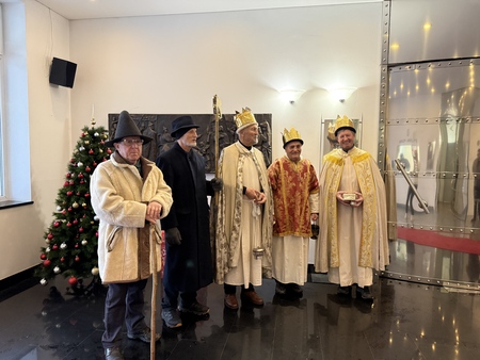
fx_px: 333
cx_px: 240
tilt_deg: -4.1
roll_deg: +0.2
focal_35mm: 24
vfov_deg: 56.9
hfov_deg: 71.6
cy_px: 180
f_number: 1.78
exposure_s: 1/50
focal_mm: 6.76
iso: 640
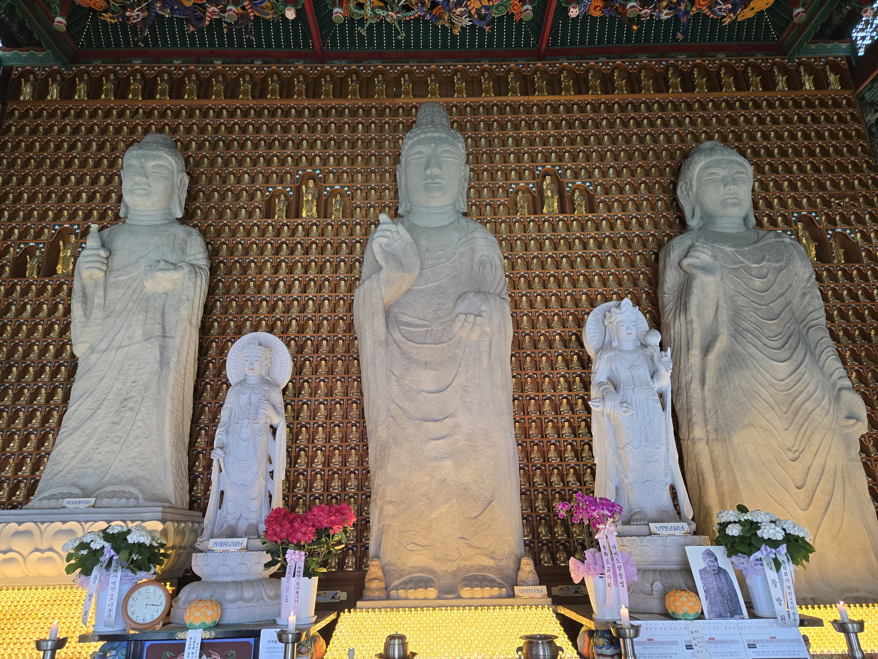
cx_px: 439
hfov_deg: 73.9
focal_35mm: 23
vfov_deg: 58.9
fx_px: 583
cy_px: 330
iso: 250
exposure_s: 1/120
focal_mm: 5.4
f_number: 1.8
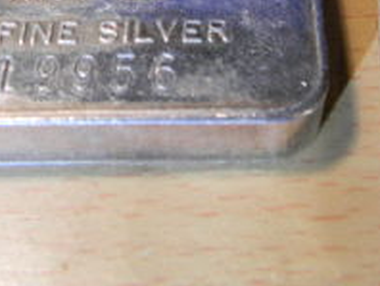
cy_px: 24
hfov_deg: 28.0
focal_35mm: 69
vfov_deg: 20.9
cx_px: 233
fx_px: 758
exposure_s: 1/31.5
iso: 80
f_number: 3.5
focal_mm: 5
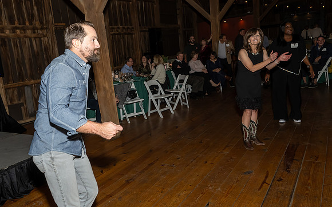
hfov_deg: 58.6
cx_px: 129
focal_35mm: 32
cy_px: 107
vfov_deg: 39.1
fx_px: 292
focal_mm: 17
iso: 640
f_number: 7.1
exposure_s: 1/250
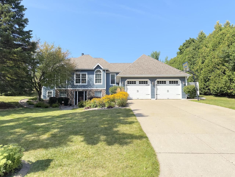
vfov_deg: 56.8
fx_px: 163
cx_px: 118
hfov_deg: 71.6
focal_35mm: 24
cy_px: 88
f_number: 1.78
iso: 80
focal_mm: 6.86
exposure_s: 1/4016
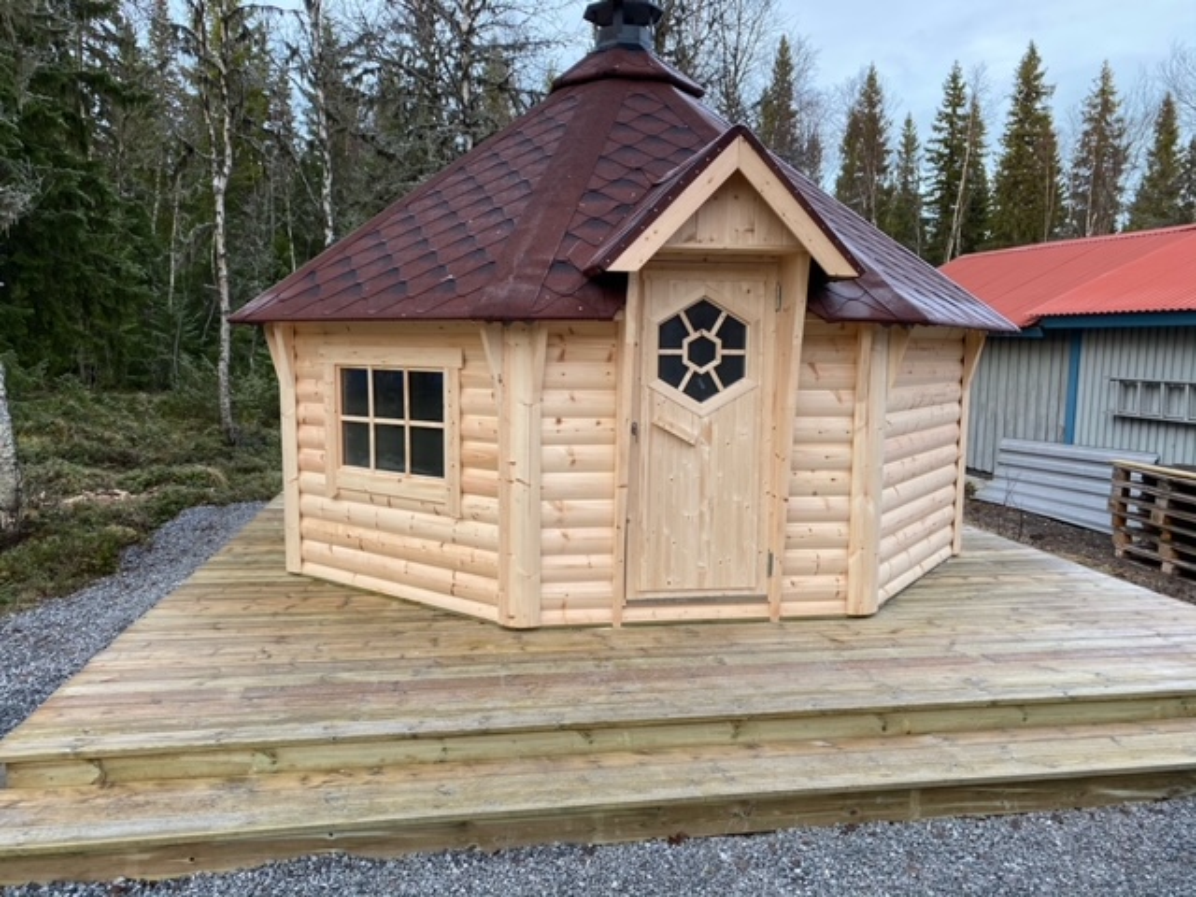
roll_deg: -0.2
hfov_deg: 67.3
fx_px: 898
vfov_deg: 53.1
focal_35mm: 26
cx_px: 598
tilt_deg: -8.7
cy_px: 448
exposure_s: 1/122
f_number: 1.8
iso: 50
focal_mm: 4.25
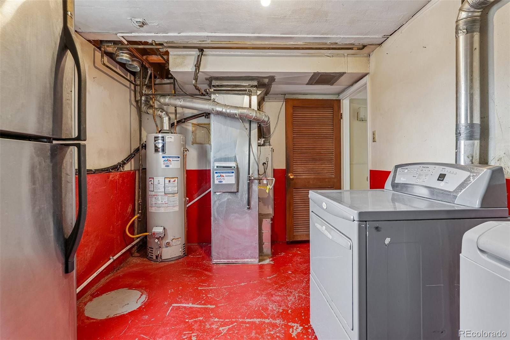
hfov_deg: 95.0
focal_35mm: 16
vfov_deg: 72.0
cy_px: 170
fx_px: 234
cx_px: 255
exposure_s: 1/4
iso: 500
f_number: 8
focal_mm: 11
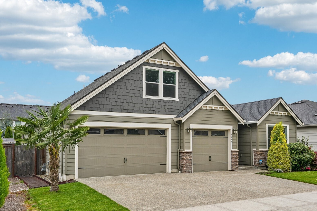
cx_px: 163
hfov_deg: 54.4
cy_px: 115
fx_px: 308
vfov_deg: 37.8
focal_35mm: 35
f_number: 11
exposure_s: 1/80
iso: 100
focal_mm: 32
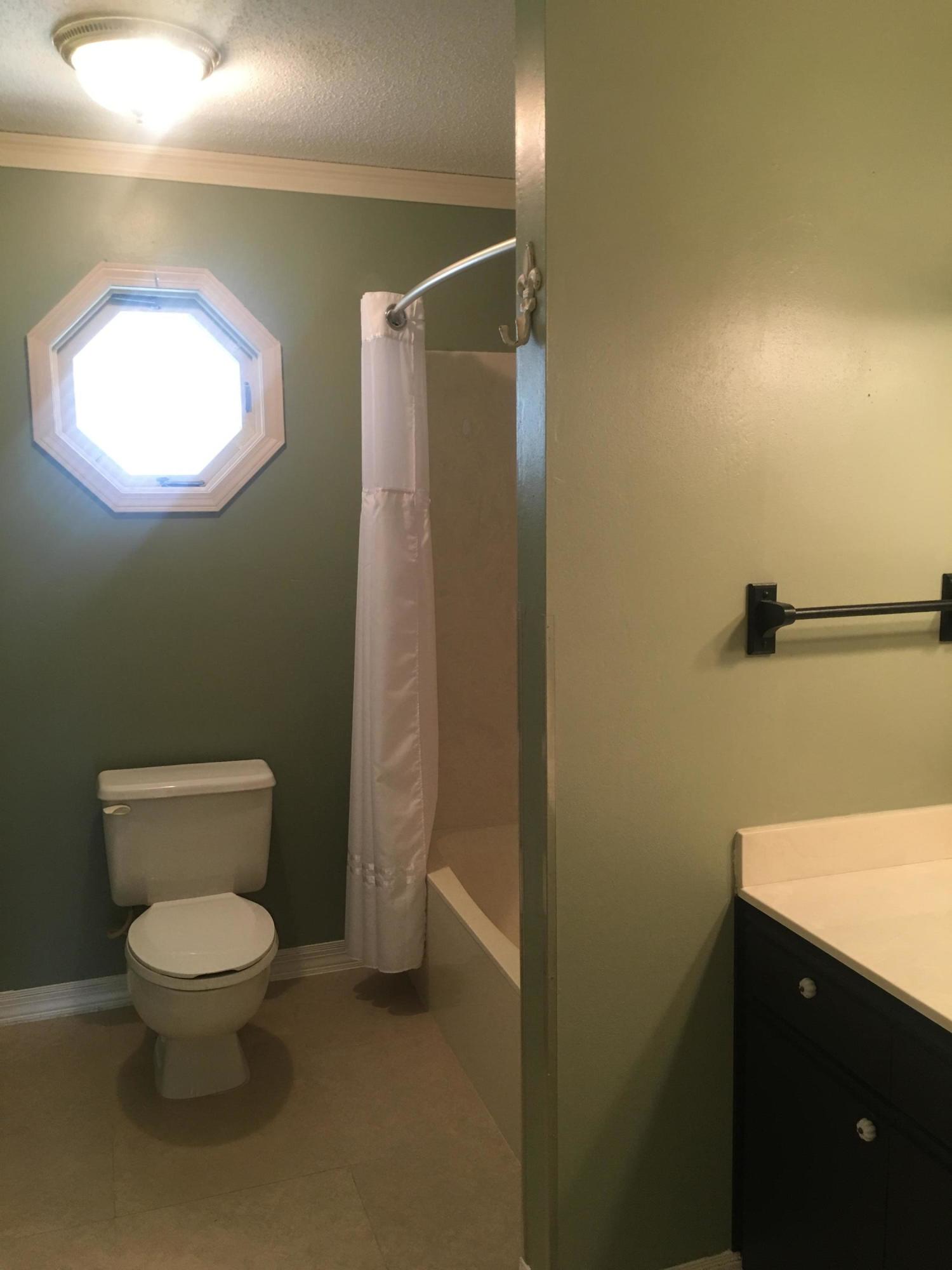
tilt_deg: -6.4
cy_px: 635
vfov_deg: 61.7
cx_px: 476
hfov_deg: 48.2
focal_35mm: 29
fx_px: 1063
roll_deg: +0.3
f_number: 2.2
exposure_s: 1/15
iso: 50
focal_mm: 4.15
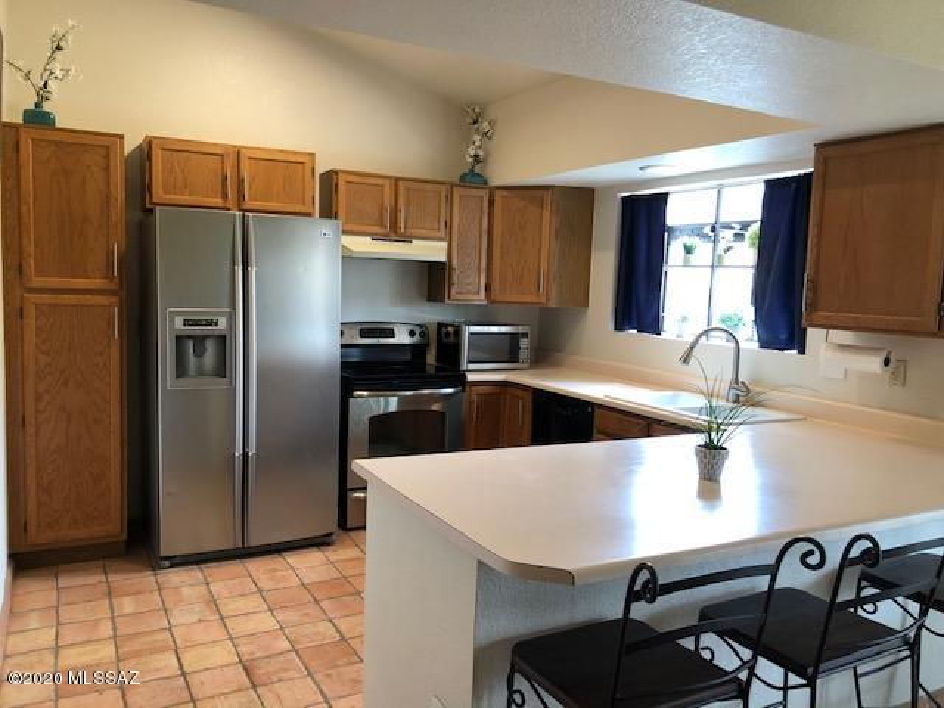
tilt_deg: -6.4
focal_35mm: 28
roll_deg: -1.9
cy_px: 354
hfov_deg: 63.4
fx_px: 764
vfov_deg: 49.7
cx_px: 472
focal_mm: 4
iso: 40
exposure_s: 1/24
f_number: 1.8
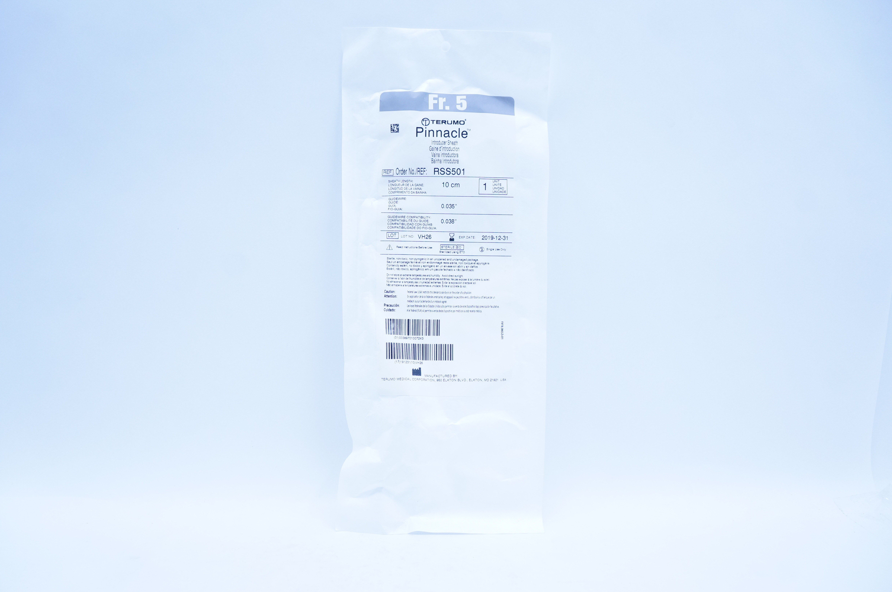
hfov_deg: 67.4
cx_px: 446
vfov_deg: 47.8
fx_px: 668
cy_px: 296
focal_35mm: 27
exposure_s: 1/125
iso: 800
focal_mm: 18
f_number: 5.6
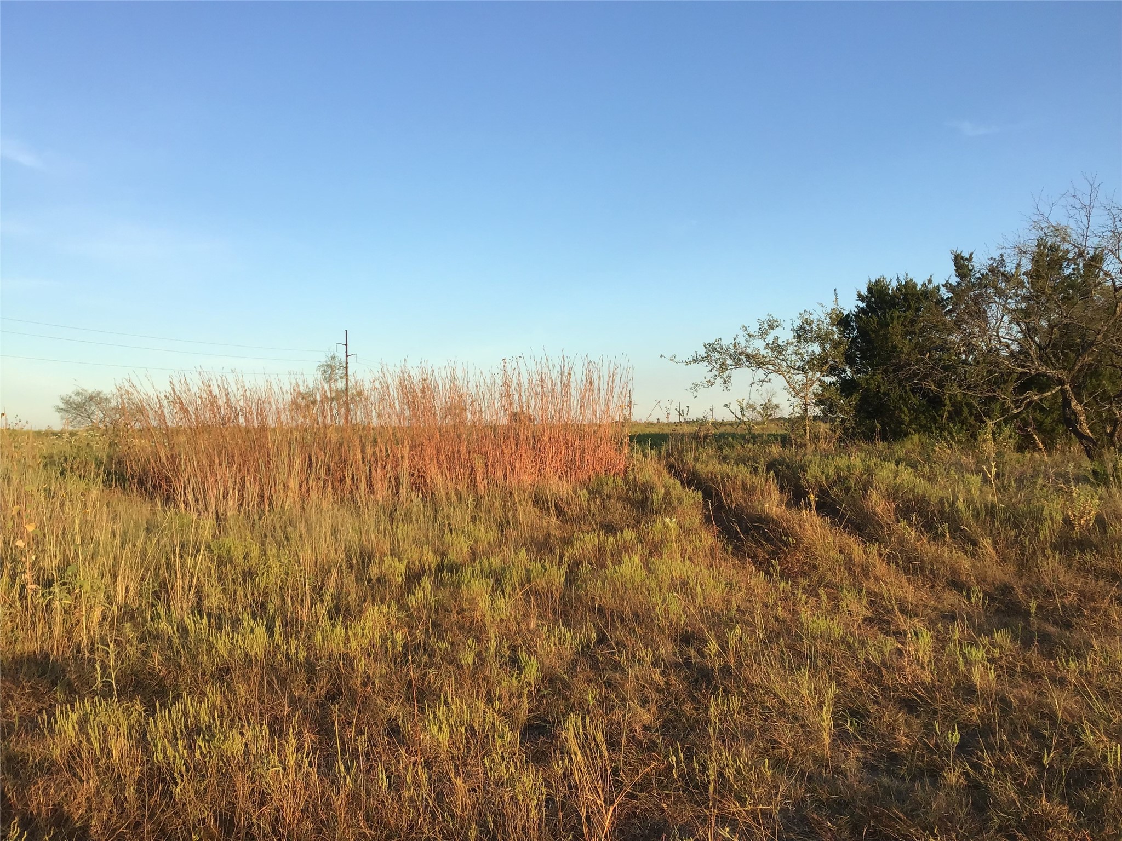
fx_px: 1005
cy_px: 420
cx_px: 561
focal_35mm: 31
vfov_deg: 45.4
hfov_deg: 58.4
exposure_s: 1/612
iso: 25
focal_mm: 3.3
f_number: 2.4
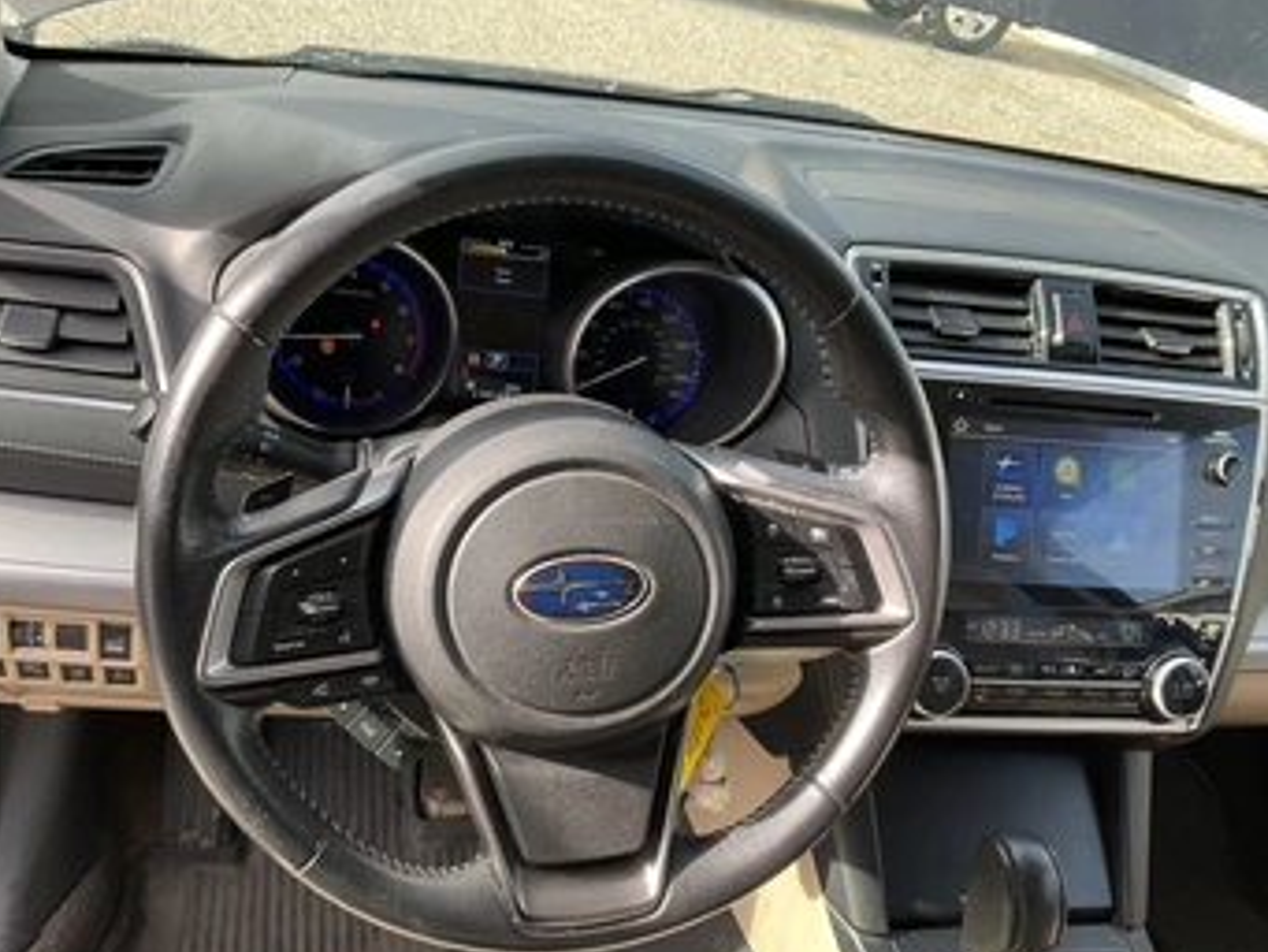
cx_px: 595
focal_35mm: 34
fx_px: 1246
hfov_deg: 53.9
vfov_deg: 41.7
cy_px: 550
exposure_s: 1/122
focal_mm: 3
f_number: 1.8
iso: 20
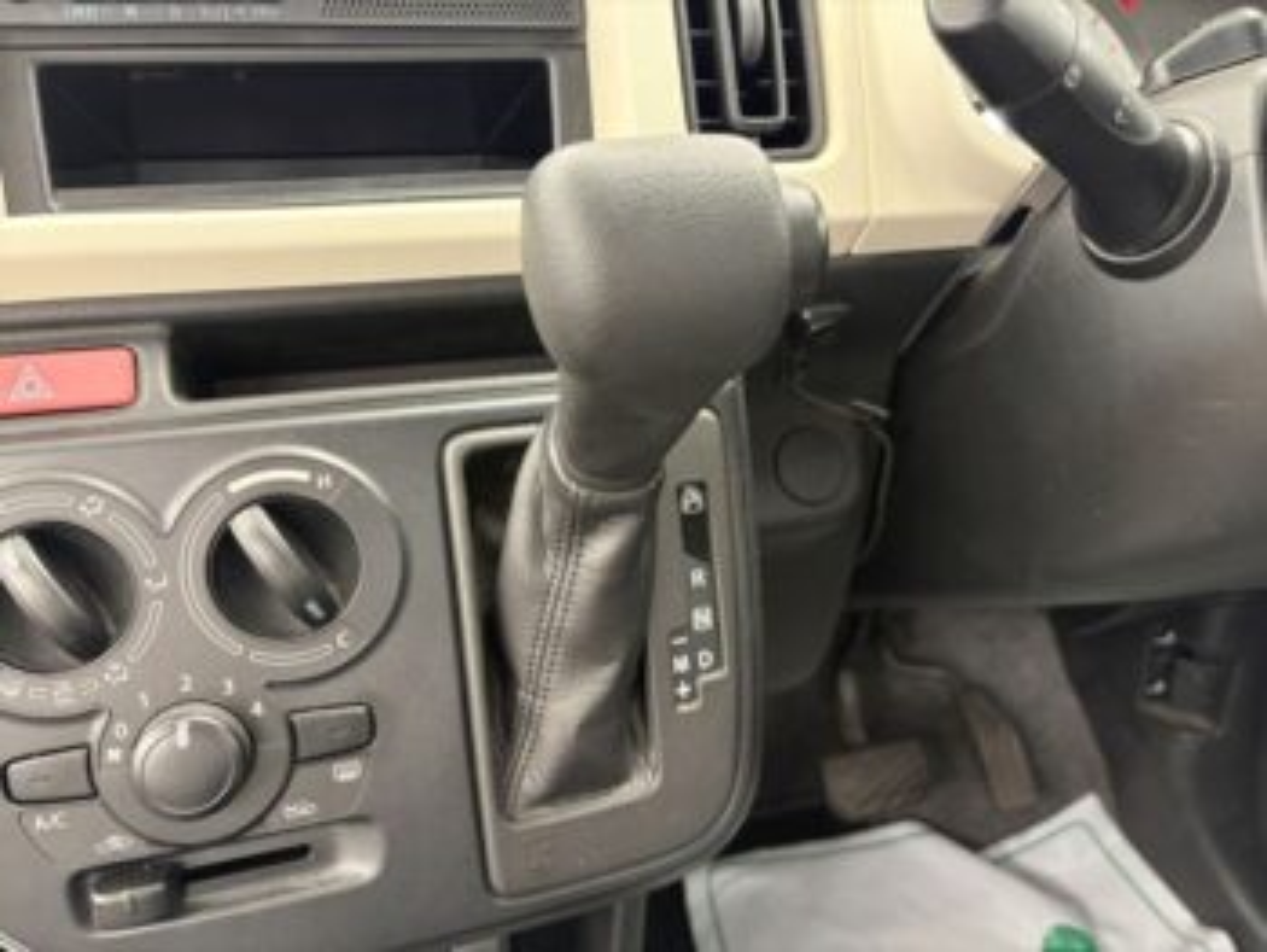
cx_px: 634
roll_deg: +0.5
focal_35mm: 26
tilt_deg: -20.2
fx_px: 952
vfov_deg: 53.1
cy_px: 476
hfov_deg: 67.3
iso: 500
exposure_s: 1/33
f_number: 1.6
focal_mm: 5.96
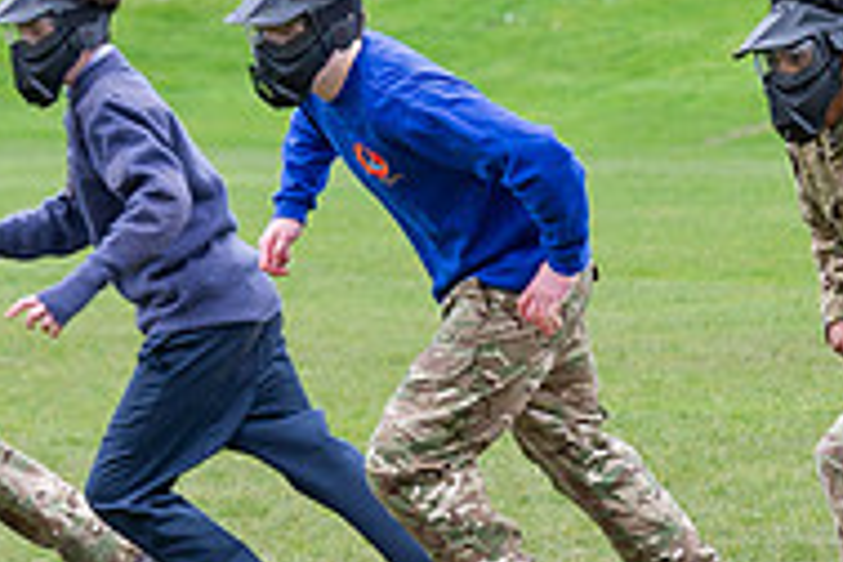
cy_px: 248
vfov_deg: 2.2
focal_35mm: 638
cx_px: 547
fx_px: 14939
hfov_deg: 3.2
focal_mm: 180
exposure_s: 1/250
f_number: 7.1
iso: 800
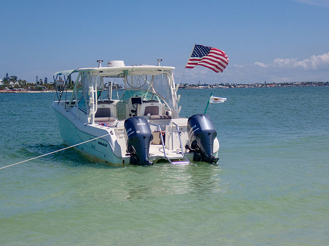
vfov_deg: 19.1
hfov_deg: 25.3
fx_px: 732
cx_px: 164
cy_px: 123
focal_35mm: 77
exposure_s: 1/250
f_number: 16
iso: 200
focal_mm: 13.65
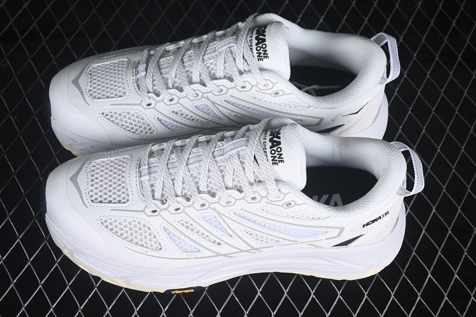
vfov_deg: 18.2
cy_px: 158
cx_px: 238
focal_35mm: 75
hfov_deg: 27.0
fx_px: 992
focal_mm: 50
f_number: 7.1
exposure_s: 1/80
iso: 160
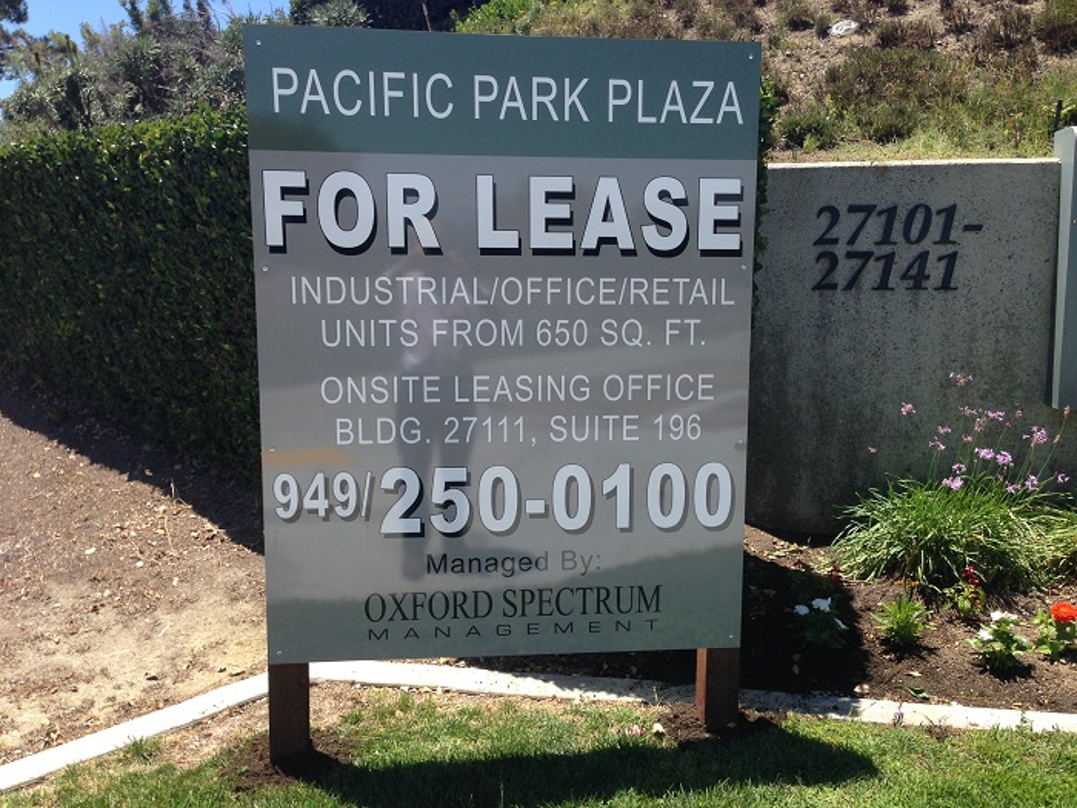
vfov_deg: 42.9
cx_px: 538
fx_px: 1027
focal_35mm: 33
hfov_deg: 55.4
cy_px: 404
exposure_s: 1/951
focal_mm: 4.12
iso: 50
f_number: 2.4
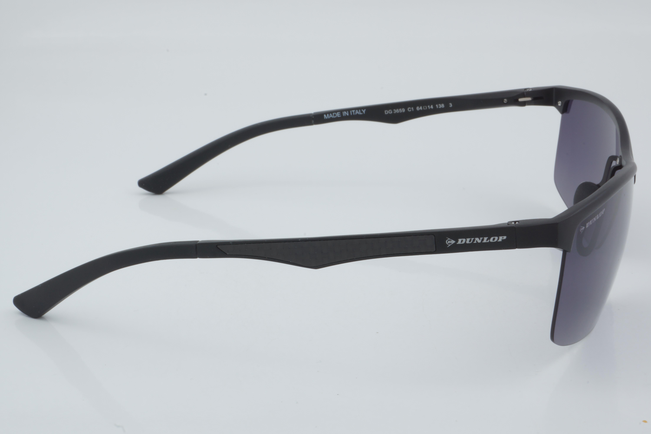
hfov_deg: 29.9
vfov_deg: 20.2
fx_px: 1221
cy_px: 217
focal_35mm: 68
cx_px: 326
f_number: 32
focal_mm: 45
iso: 100
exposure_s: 1/3
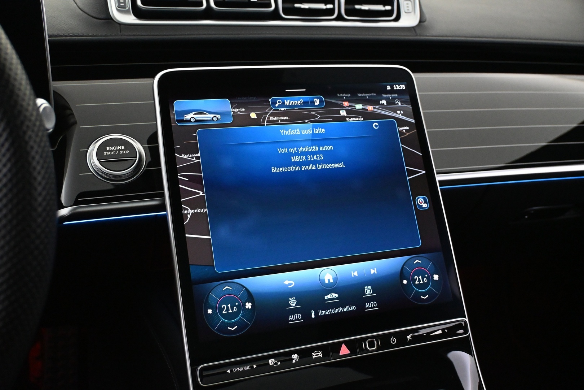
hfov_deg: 52.2
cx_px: 292
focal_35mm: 37
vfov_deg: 36.2
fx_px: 596
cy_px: 195
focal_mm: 24.5
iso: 5000
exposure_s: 1/60
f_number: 4.2
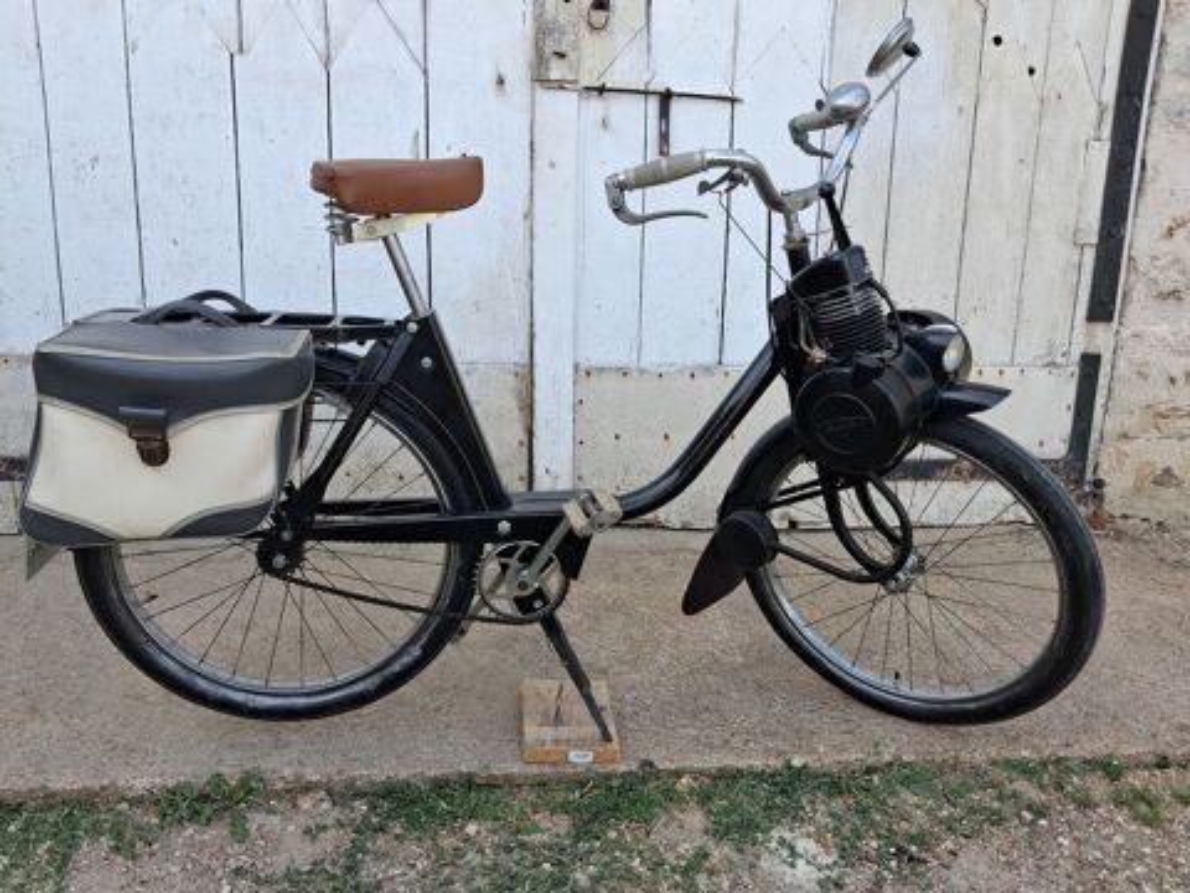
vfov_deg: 51.4
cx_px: 595
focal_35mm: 27
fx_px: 928
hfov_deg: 65.3
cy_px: 446
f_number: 1.8
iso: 25
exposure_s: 1/150
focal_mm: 4
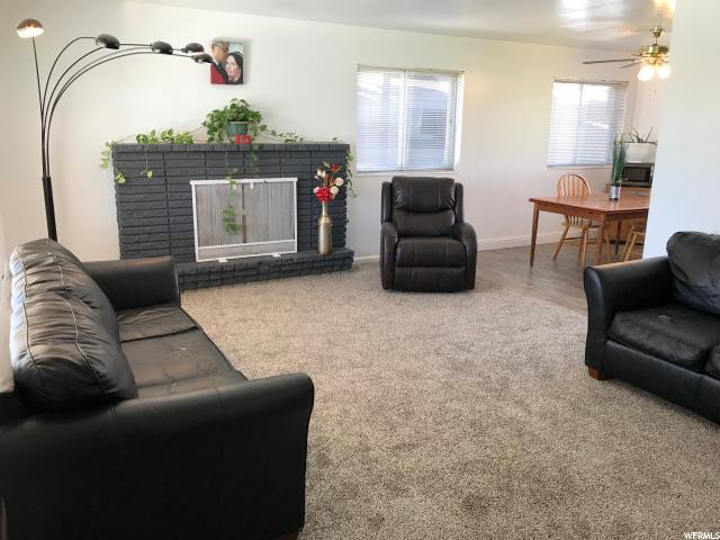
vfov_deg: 49.7
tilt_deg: -13.8
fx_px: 582
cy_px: 270
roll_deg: -0.2
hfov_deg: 63.4
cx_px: 360
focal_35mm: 28
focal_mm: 3.99
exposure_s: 1/40
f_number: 1.8
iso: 25
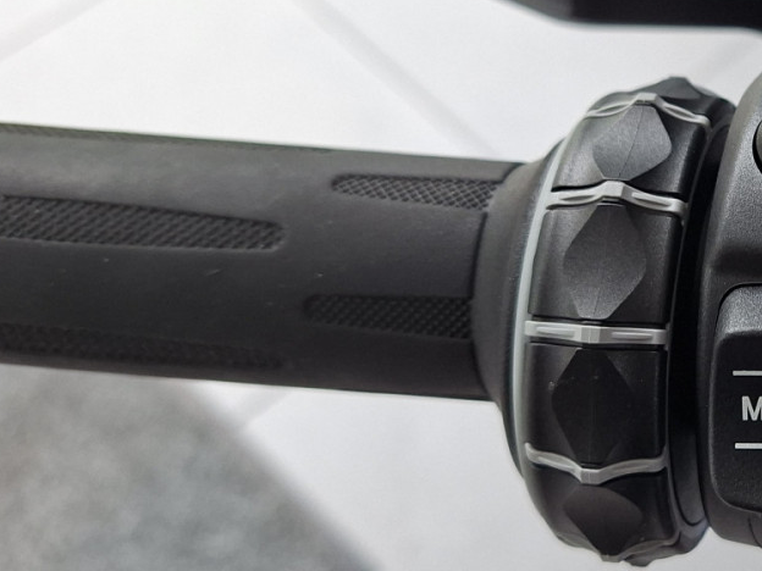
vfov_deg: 24.7
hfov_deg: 28.0
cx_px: 949
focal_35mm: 59
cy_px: 181
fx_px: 1299
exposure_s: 1/100
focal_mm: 5.54
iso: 125
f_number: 1.8
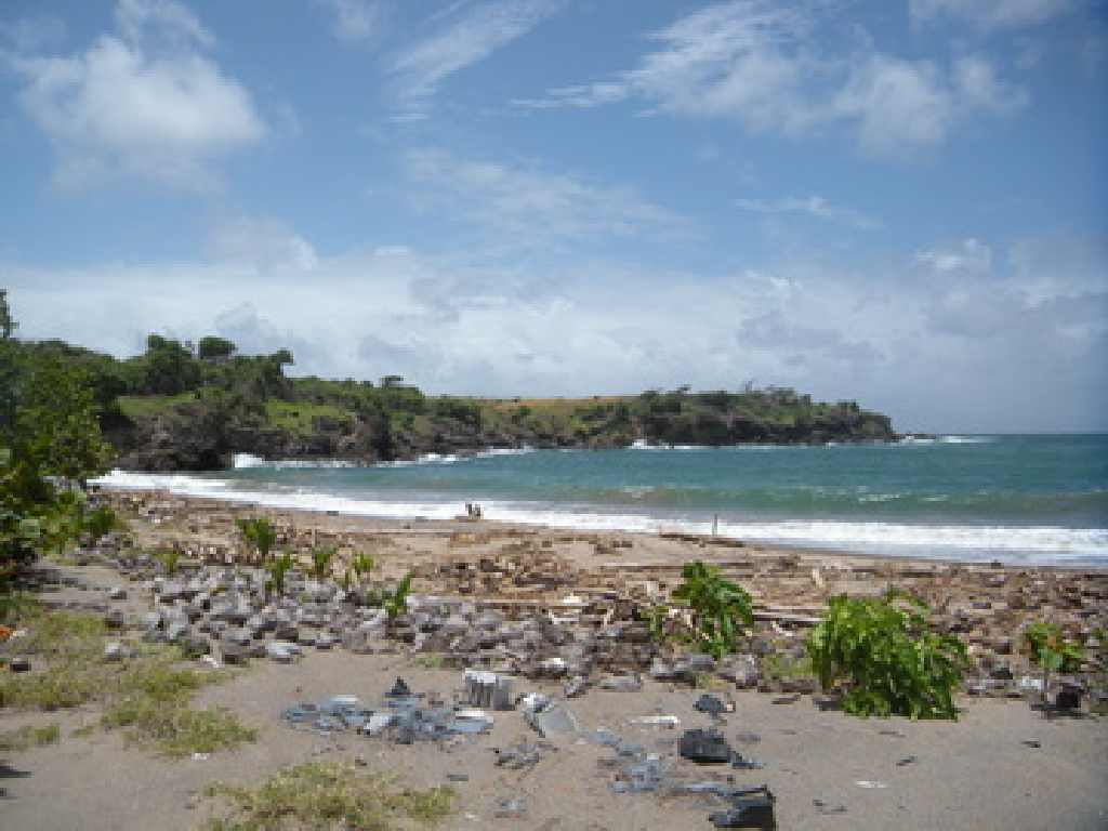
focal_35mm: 35
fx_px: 1120
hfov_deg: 52.6
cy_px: 416
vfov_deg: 40.7
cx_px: 554
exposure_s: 1/358
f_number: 6.4
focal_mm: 5.9
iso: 64
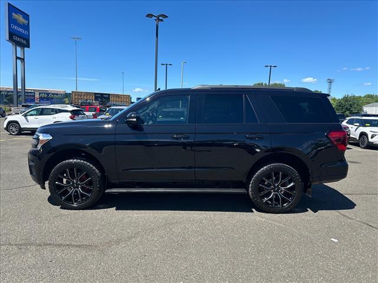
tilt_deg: -7.0
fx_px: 262
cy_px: 142
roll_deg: -2.7
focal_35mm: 24
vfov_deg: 56.8
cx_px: 189
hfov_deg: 71.6
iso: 80
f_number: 1.78
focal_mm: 6.86
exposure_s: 1/2882
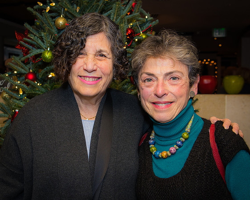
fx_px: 426
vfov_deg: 26.4
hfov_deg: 32.6
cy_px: 111
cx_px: 91
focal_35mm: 58
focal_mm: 30
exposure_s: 1/60
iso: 500
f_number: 5
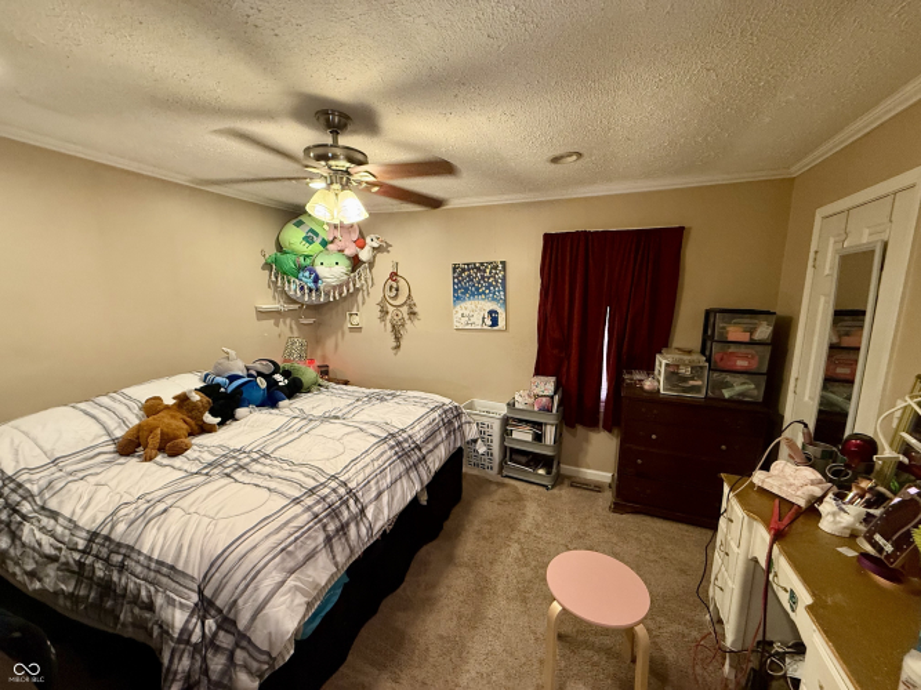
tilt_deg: -8.4
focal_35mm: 14
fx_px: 372
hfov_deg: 102.1
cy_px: 345
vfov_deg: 85.7
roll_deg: -0.8
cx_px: 460
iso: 400
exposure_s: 1/60
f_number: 2.2
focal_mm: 2.22
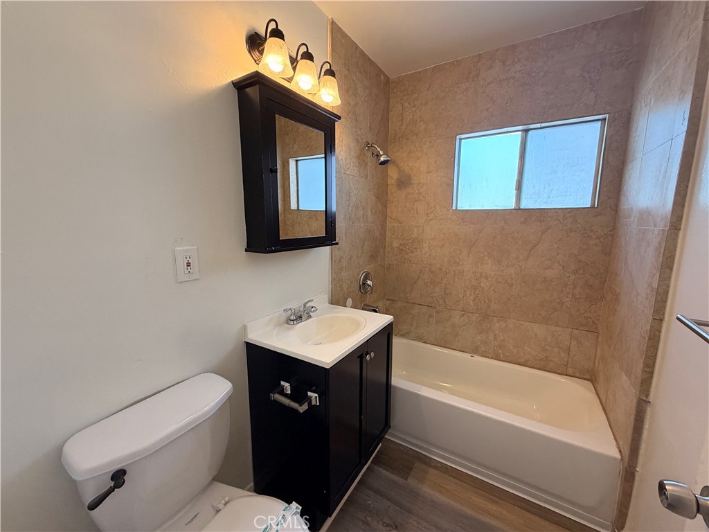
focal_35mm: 14
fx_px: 287
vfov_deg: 85.7
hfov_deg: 102.1
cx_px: 354
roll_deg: -0.3
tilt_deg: -9.1
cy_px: 266
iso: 250
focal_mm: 2.22
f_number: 2.2
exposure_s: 1/121
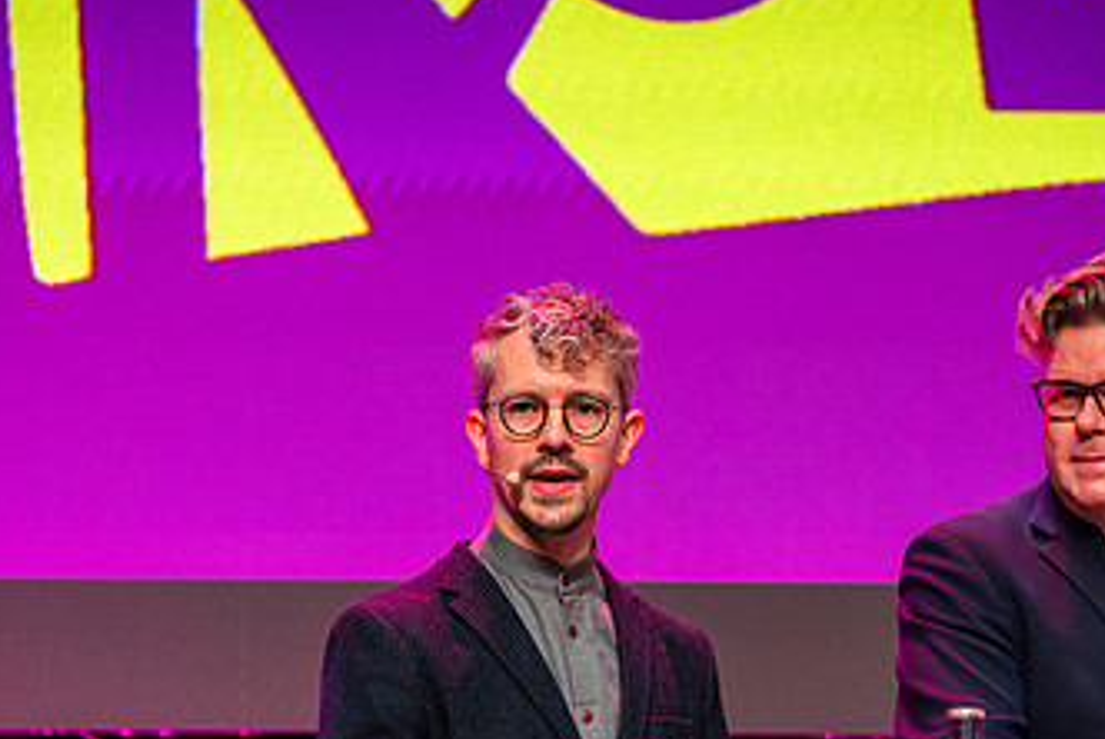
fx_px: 10721
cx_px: 672
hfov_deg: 5.9
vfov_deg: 3.9
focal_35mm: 349
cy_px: 501
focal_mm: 200
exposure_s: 1/160
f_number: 2.8
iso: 500
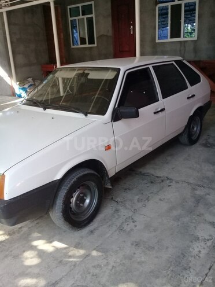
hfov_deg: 45.4
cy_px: 144
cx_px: 108
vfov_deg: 58.4
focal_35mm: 31
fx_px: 257
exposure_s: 1/40
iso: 50
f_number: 2.2
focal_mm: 3.3
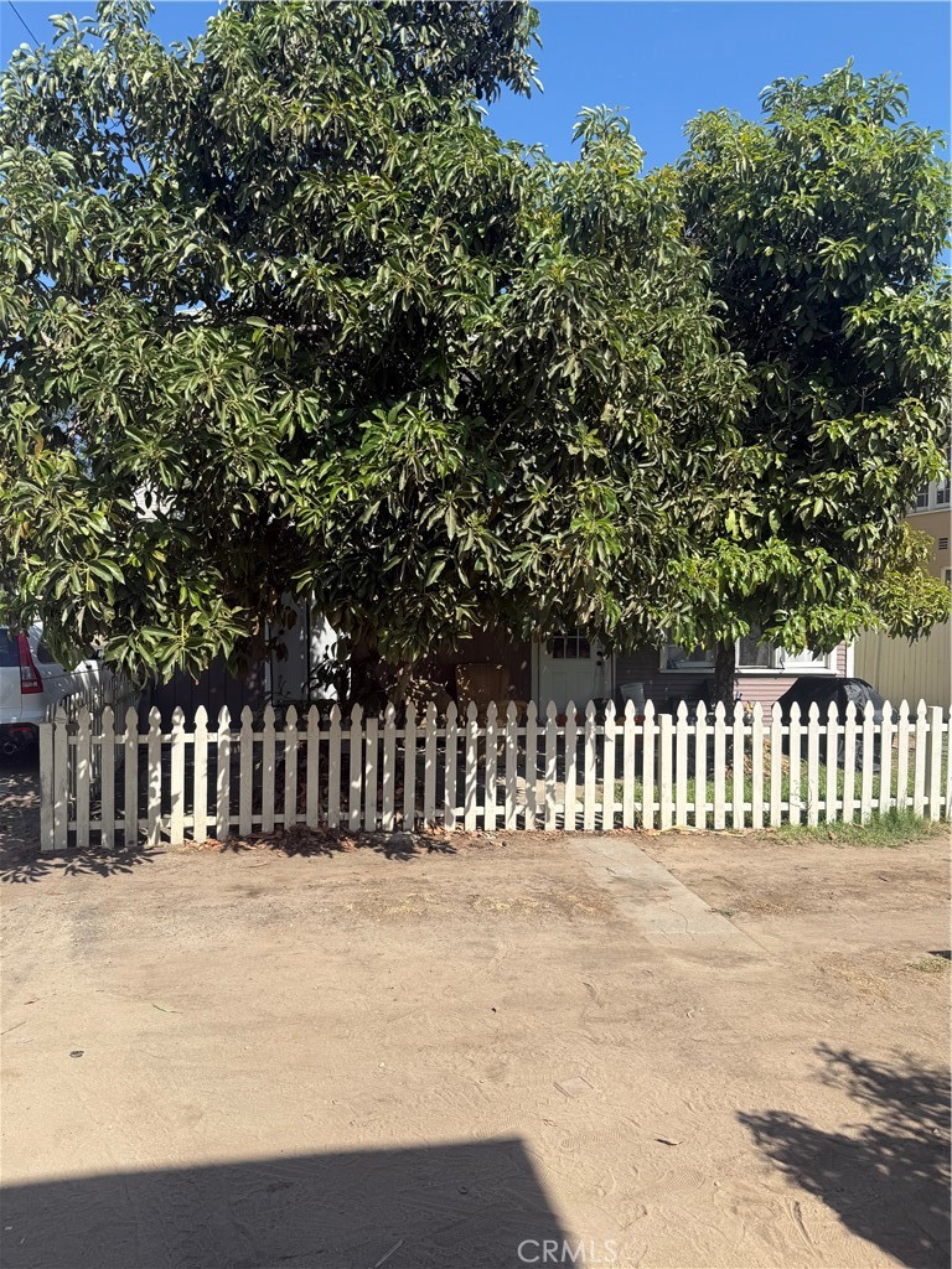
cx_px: 476
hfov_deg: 56.8
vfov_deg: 71.6
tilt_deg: -1.1
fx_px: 880
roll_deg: +0.3
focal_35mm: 24
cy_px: 634
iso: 80
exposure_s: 1/1901
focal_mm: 6.76
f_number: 1.78
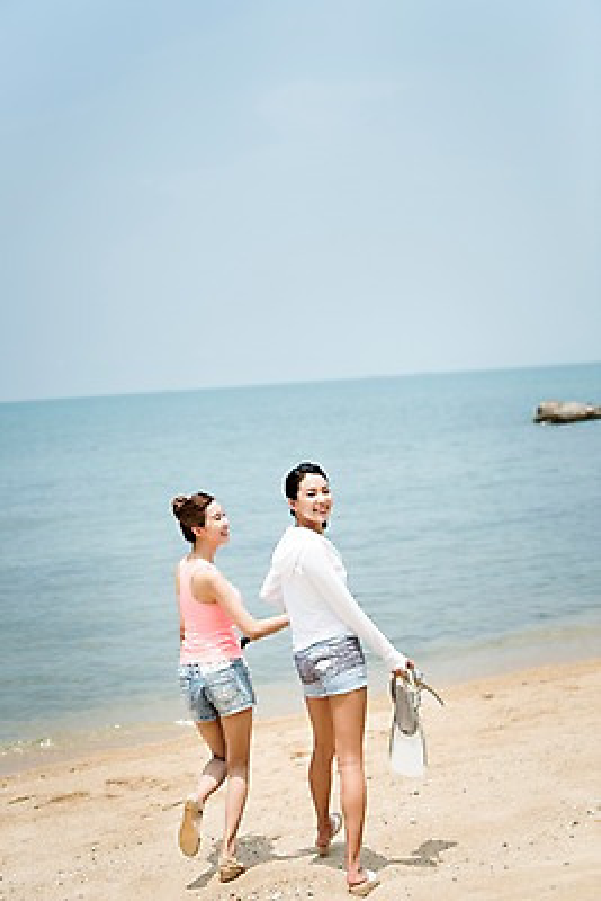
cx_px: 300
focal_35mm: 50
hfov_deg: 27.0
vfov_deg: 39.6
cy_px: 450
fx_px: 1251
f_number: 2.8
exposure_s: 1/1250
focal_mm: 50
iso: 200
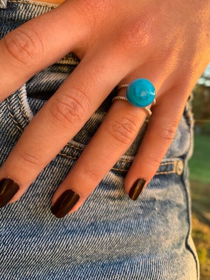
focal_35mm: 26
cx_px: 105
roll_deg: -5.3
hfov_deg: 53.1
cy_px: 140
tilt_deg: -7.7
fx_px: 210
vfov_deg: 67.3
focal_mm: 4.25
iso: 50
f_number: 1.8
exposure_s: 1/121
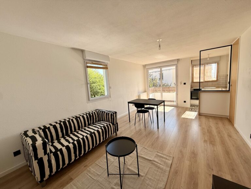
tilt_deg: -6.2
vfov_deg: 85.7
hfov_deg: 102.1
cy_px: 94
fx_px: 102
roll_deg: +4.0
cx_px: 126
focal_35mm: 14
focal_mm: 2.22
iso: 50
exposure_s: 1/342
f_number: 2.2
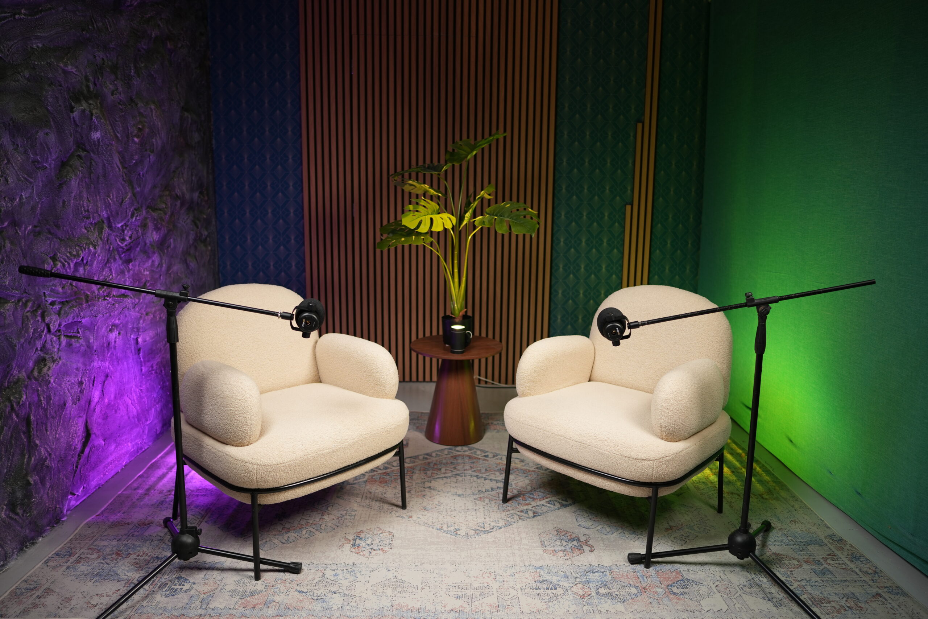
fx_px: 619
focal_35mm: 24
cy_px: 310
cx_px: 464
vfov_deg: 53.1
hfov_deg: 73.7
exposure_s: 1/100
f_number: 1.8
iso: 200
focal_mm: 24
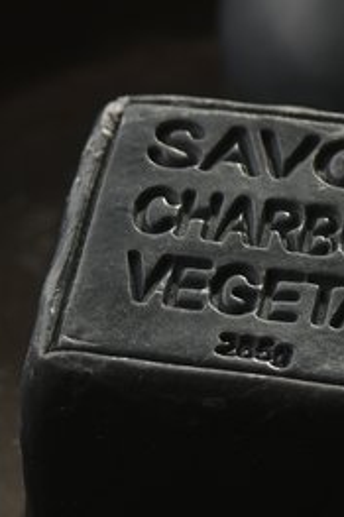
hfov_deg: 4.3
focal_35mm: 320
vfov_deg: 6.4
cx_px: 460
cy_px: 202
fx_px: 4592
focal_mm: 105
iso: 100
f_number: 7.1
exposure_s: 1/100
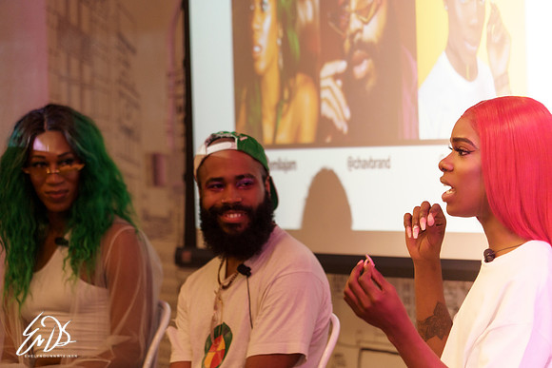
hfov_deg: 8.6
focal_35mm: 240
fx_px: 3681
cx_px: 276
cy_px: 184
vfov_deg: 5.7
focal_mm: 240
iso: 640
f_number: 6.3
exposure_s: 1/125
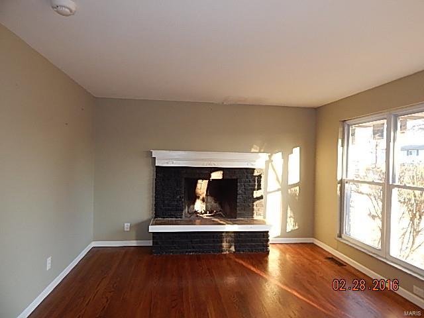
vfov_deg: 58.9
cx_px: 212
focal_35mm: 23
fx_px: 282
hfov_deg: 73.9
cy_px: 159
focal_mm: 4
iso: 140
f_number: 3
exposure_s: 1/30
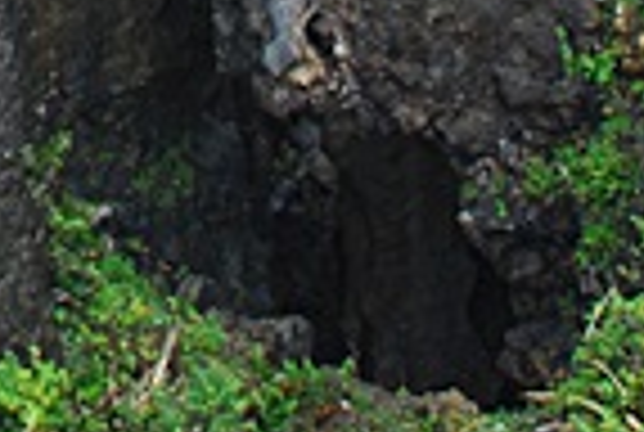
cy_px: -450
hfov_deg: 13.0
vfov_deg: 8.6
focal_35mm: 151
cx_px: -243
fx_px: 2707
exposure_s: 1/80
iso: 400
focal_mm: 18
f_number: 4.5
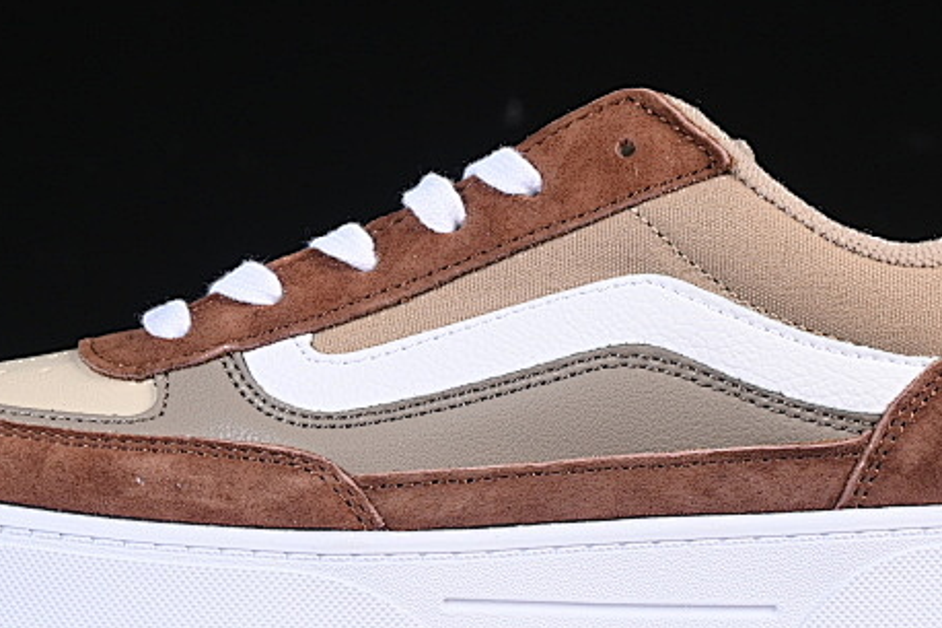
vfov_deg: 7.7
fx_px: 4630
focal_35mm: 177
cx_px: 487
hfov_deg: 11.6
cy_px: 237
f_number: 7.1
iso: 160
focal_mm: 50
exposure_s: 1/80
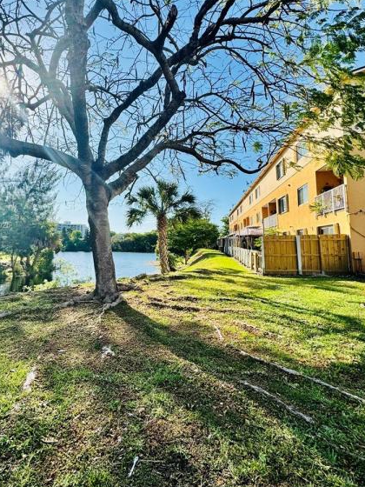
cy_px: 226
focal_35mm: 18
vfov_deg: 87.6
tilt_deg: +3.6
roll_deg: +1.5
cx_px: 149
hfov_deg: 71.0
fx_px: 253
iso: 50
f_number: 2.2
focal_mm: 2.22
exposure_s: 1/2083
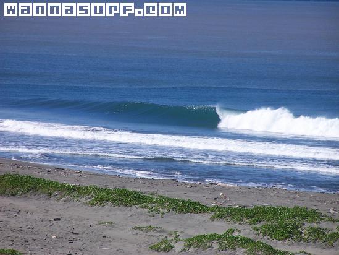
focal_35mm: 380
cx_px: 170
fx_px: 3722
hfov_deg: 5.2
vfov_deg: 3.9
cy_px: 128
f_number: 5
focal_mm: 63
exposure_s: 1/750
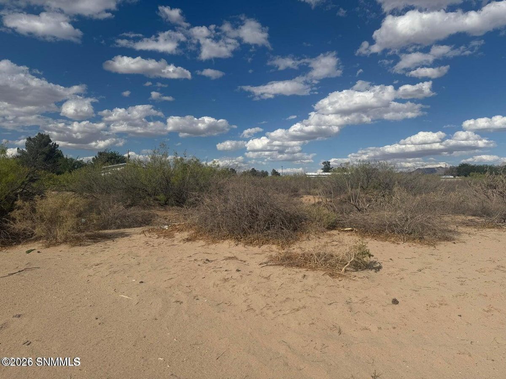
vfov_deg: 56.8
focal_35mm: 24
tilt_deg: +0.7
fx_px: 351
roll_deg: +0.3
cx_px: 253
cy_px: 190
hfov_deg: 71.6
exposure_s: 1/10309
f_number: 1.78
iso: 80
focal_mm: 6.76
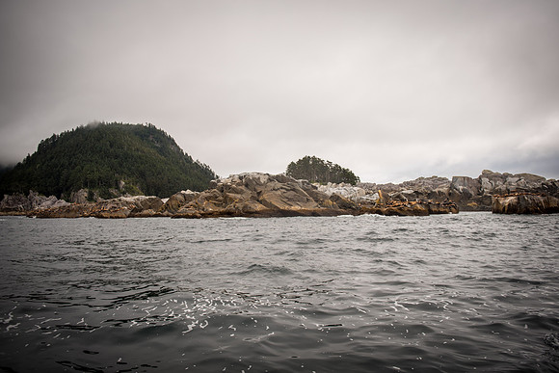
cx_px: 291
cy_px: 192
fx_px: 441
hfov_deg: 64.7
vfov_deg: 45.8
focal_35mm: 28
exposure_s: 1/800
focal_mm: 27
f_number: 2.8
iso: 100
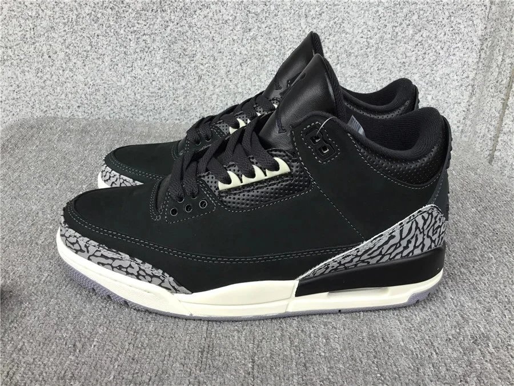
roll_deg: -1.7
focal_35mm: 31
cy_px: 193
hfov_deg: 58.4
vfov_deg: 45.4
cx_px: 257
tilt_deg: -25.2
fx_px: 460
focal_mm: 3.3
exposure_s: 1/100
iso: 25
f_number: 2.4
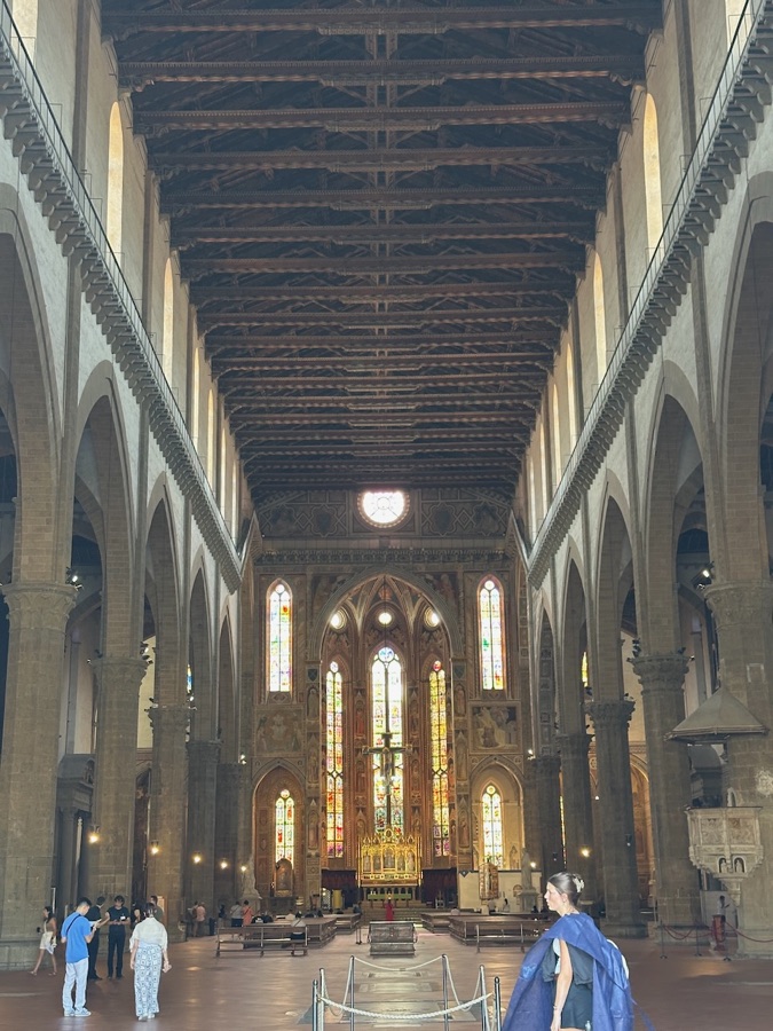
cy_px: 516
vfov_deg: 39.7
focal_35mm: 48
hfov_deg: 30.3
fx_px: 1429
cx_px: 386
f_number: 1.78
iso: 200
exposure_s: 1/60
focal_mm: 6.86
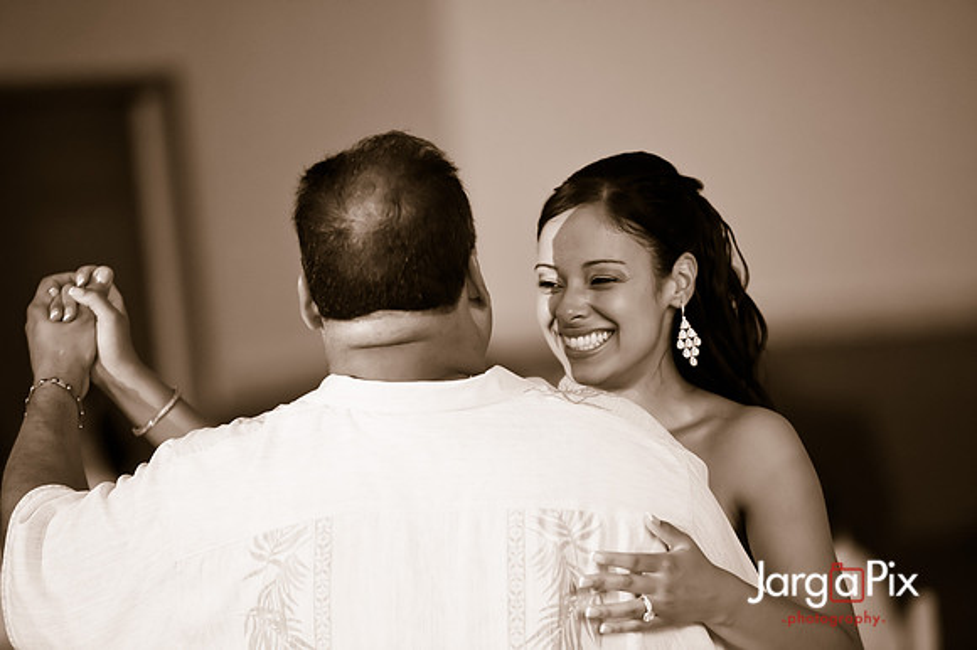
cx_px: 488
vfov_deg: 6.9
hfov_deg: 10.3
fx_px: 5424
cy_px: 325
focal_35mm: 200
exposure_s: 1/125
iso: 1600
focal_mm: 200
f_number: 3.2
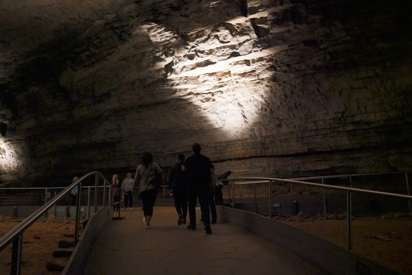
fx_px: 366
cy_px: 138
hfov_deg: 58.7
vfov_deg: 41.1
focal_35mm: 32
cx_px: 206
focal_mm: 32
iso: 12800
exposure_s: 1/60
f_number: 5.6
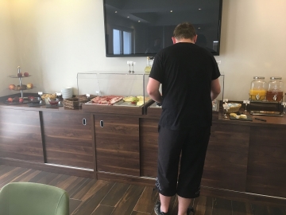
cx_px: 143
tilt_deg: -11.6
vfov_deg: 48.2
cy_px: 108
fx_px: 240
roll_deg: +1.1
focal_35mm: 29
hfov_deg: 61.7
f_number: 2.2
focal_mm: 4.15
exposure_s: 1/33
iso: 80
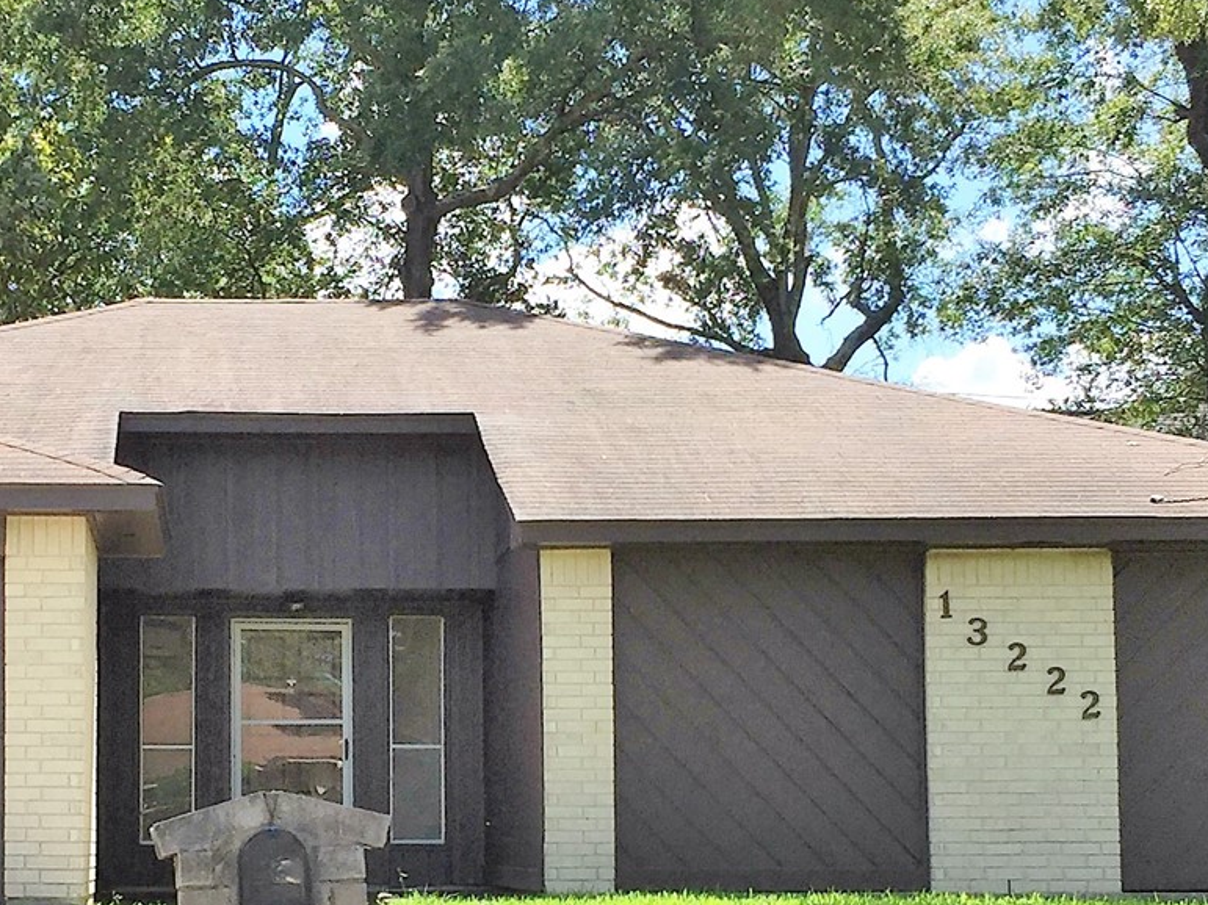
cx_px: 272
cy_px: 665
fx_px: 2687
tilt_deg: +3.5
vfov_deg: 19.0
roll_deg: -1.0
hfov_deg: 25.0
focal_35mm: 77
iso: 32
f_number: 2.2
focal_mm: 4.15
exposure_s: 1/1199
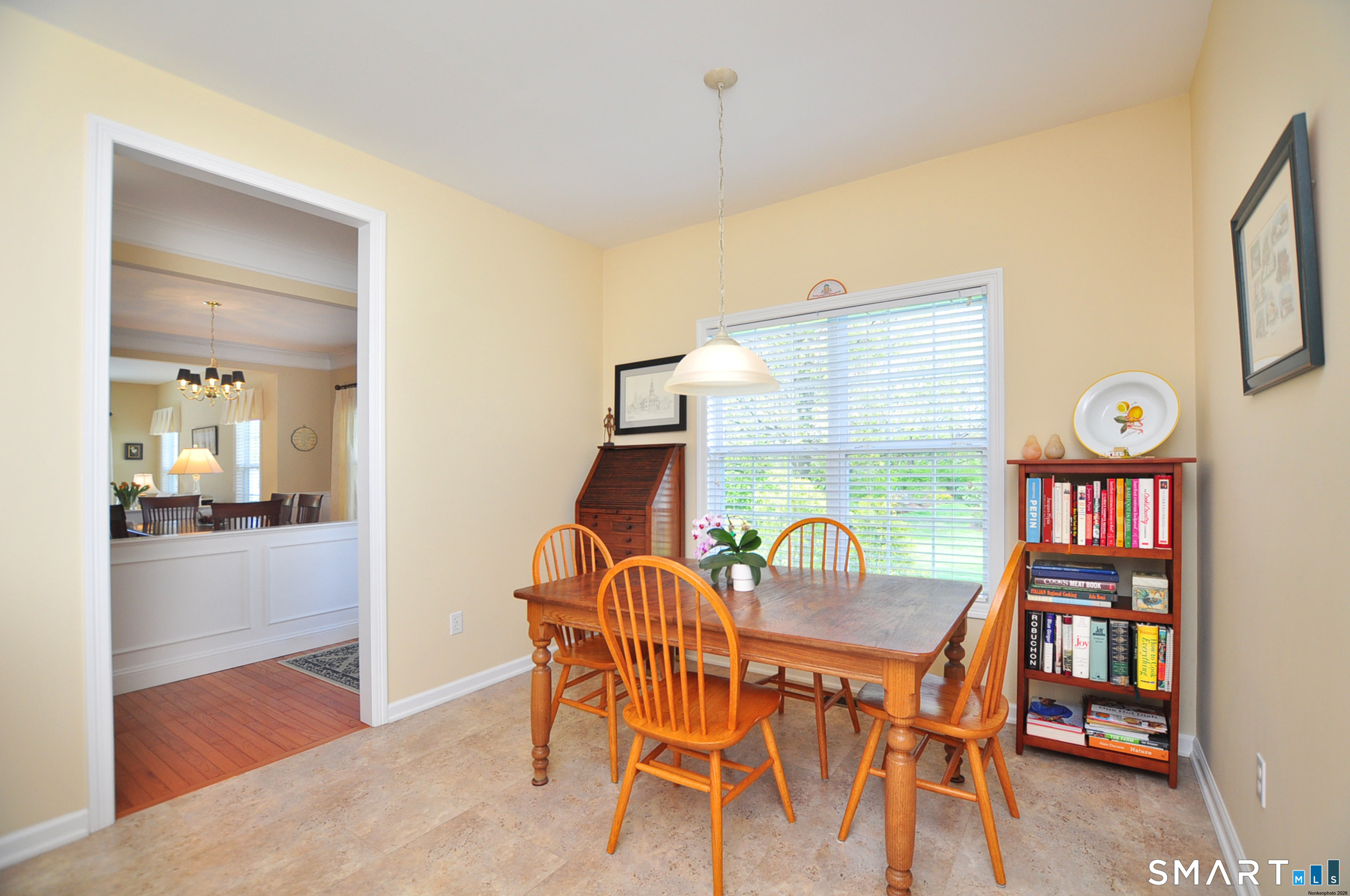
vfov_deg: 77.2
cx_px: 675
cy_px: 448
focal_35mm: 15
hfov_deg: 100.5
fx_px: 562
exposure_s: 1/125
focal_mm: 10
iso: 320
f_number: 4
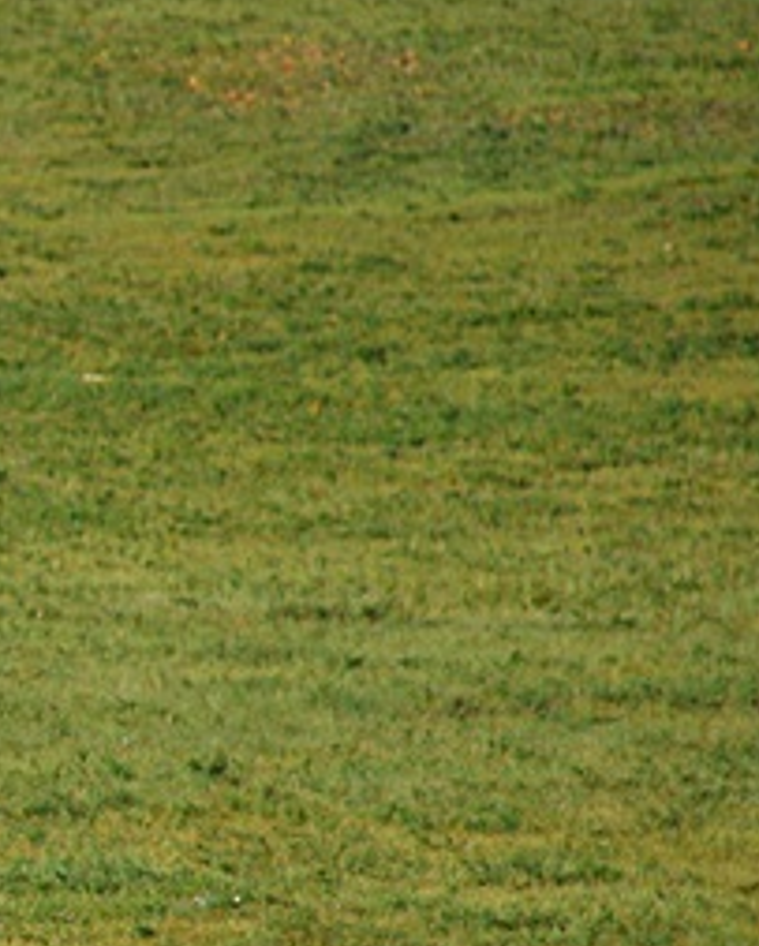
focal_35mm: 601
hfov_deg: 2.6
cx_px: -553
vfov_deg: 3.2
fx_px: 16859
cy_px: 781
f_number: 6.3
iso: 400
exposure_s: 1/1250
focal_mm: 135
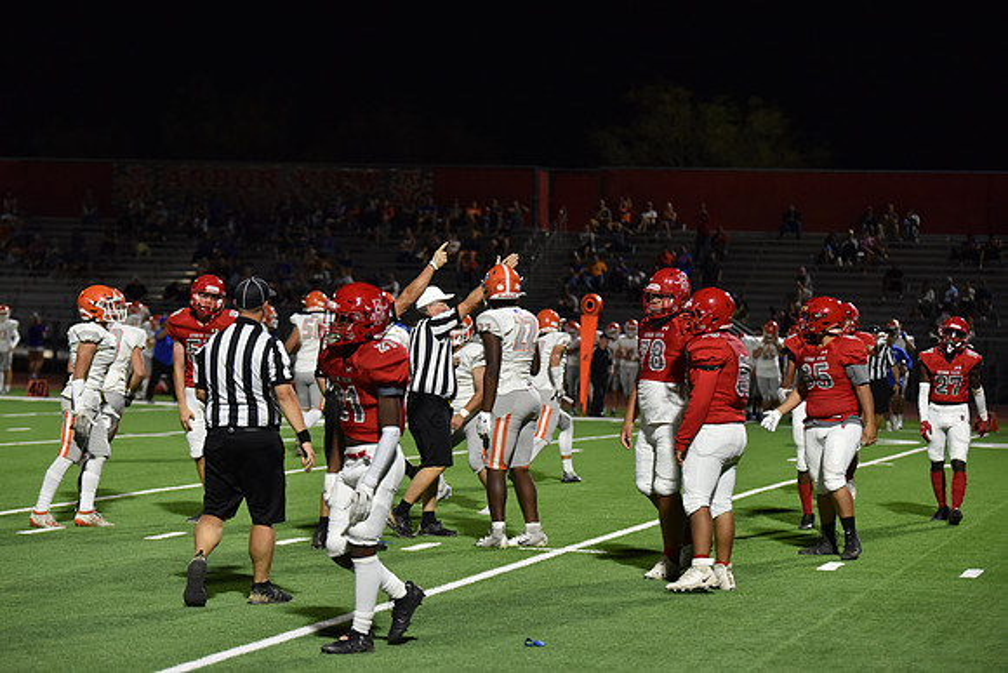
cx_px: 504
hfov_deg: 18.6
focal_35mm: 110
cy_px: 336
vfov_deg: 12.5
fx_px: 3081
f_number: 2.8
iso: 2200
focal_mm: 110
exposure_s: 1/500
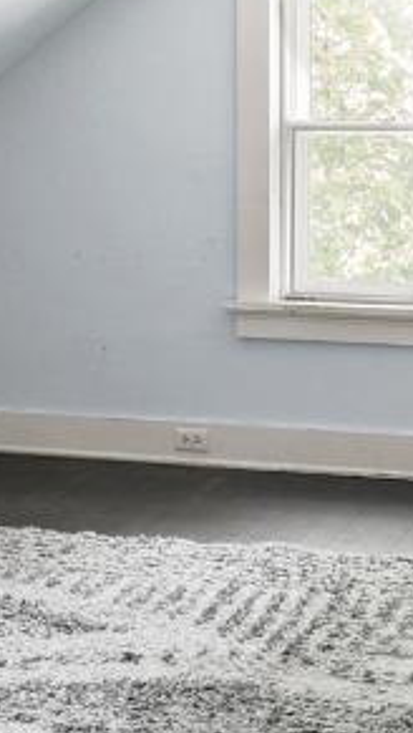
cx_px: 262
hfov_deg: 14.9
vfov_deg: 25.7
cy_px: 139
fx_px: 1575
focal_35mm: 81
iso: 400
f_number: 5.6
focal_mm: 10
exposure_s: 1/1.67
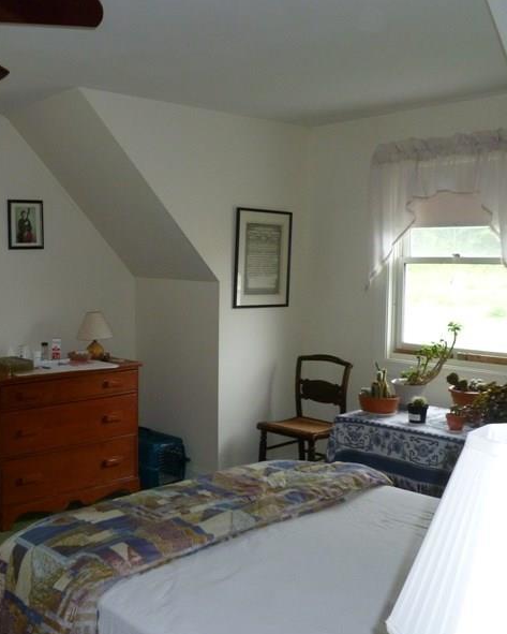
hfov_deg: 39.1
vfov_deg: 49.1
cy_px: 320
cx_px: 130
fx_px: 694
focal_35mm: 37
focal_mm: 5
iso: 320
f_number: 3.3
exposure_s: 1/30
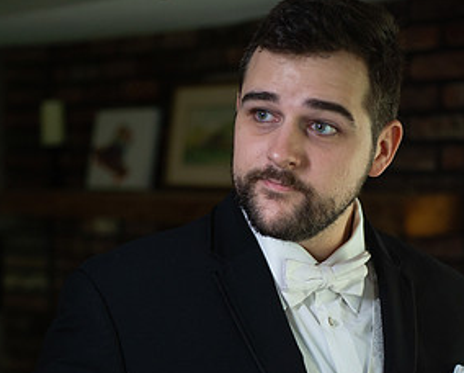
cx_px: 239
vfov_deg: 17.1
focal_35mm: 89
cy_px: 308
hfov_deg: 21.5
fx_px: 1224
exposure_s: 1/250
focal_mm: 60
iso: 1000
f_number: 2.8
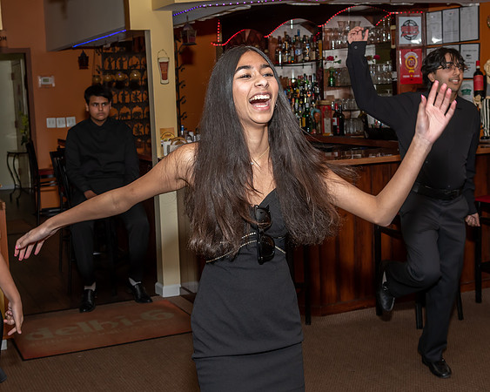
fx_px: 796
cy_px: 173
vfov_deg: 27.6
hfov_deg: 34.2
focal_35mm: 55
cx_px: 254
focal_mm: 26
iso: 400
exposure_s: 1/250
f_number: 5.6
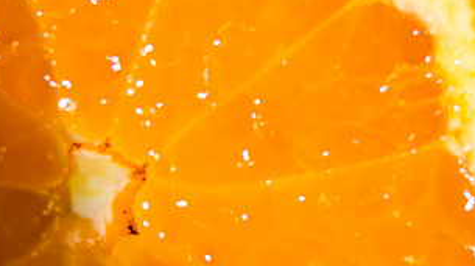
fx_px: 7136
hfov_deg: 3.8
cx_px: 259
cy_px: 180
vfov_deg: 2.1
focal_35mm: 567
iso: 200
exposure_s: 1/160
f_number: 6.3
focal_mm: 190
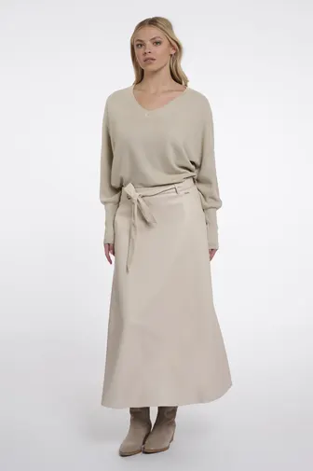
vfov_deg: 35.7
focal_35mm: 56
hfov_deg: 24.2
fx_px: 731
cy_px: 236
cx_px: 156
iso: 125
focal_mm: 56
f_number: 8
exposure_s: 1/160
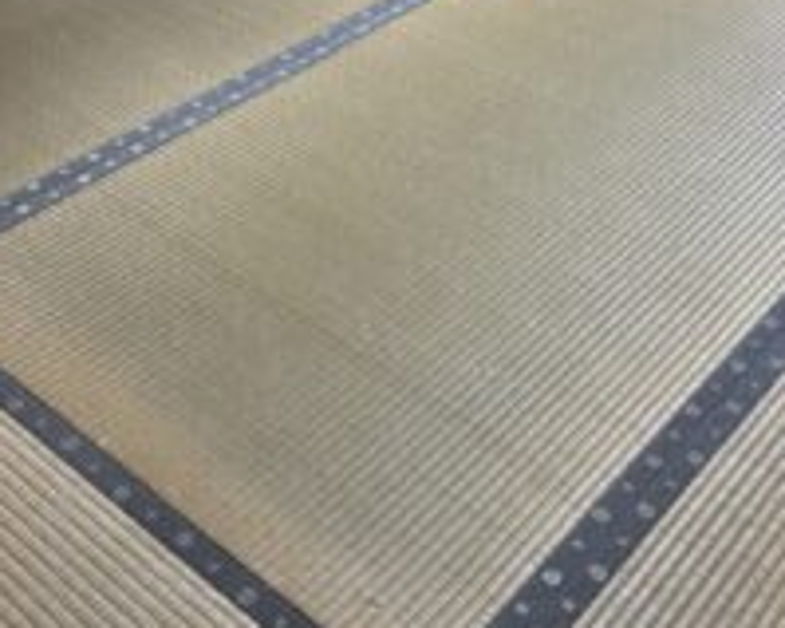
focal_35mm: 46
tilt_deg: -41.4
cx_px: 485
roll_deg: -2.5
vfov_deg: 32.7
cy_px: 288
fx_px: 1068
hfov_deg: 40.1
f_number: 1.5
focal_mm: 5.7
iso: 80
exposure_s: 1/50
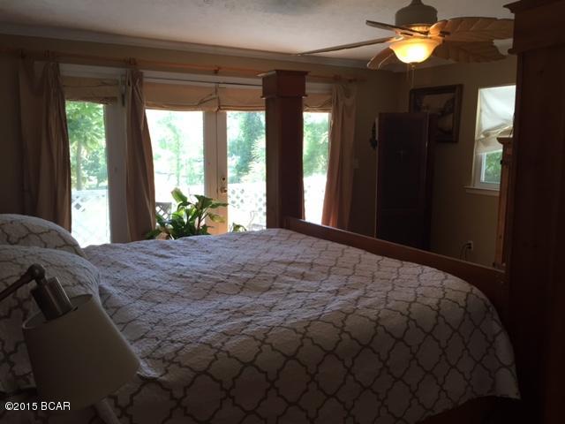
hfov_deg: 61.7
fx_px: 473
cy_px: 212
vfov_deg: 48.2
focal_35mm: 29
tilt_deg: -8.9
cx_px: 282
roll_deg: -1.1
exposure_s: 1/40
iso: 32
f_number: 2.2
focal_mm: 4.15
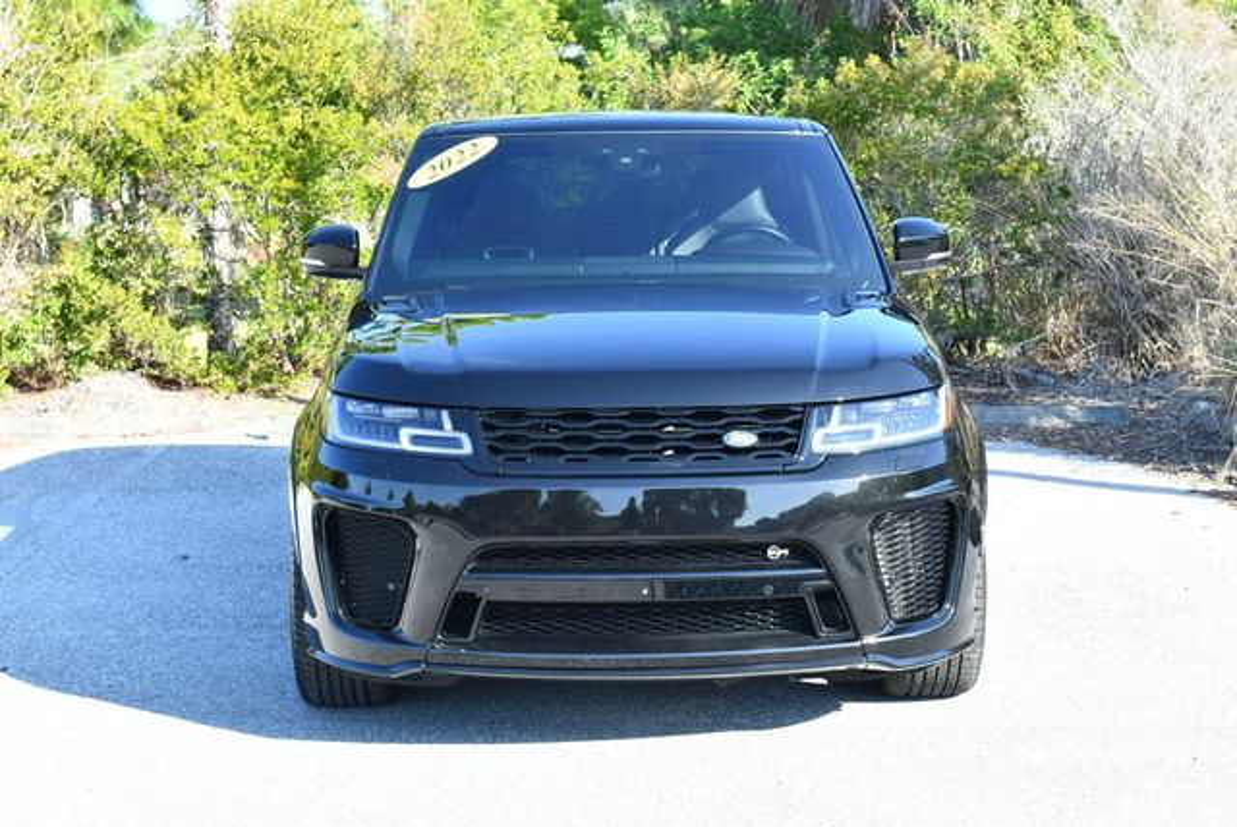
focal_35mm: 68
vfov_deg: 20.1
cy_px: 414
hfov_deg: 29.6
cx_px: 618
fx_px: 2339
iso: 280
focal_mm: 34
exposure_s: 1/250
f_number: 5.6
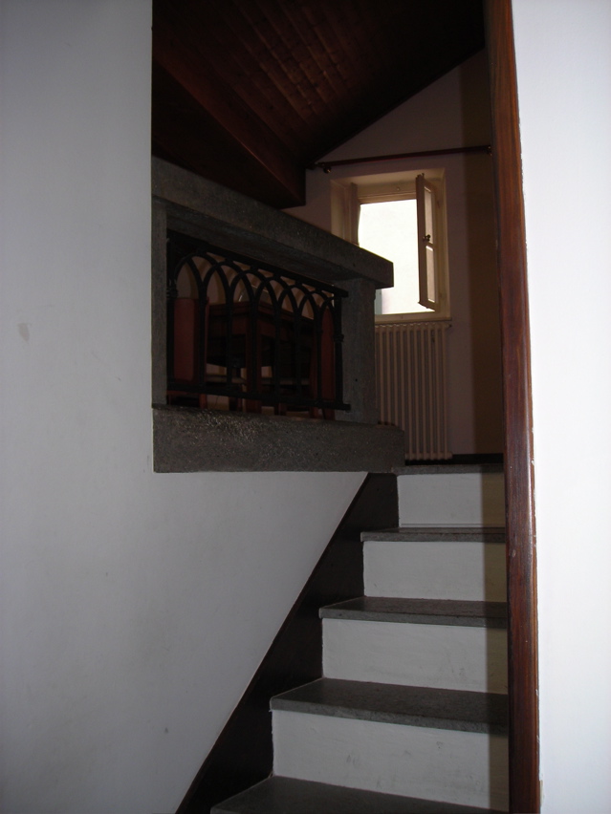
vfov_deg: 49.0
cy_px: 407
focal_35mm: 38
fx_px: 894
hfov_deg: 37.7
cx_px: 306
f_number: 3.2
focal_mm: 6.3
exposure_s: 1/60.1
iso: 50
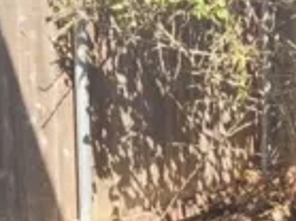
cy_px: 140
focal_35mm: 124
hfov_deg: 15.4
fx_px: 1059
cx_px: 350
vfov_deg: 11.9
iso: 25
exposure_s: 1/468
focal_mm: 5.4
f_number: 1.8
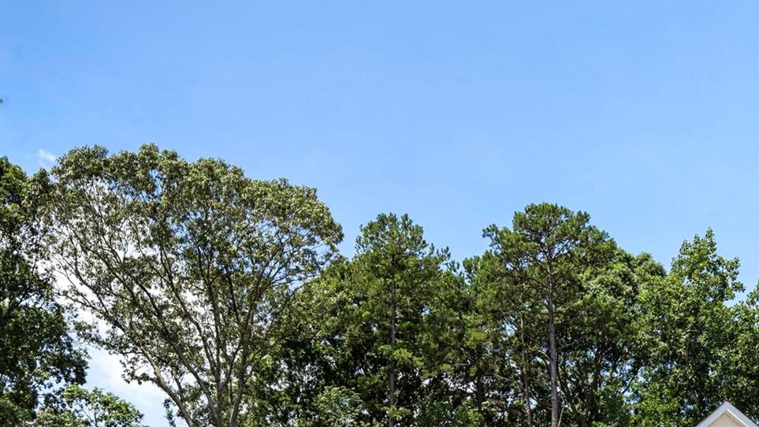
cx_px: 625
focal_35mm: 49
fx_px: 986
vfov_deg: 22.2
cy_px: 535
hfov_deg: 40.1
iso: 100
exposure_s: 1/160
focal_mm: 22
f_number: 10
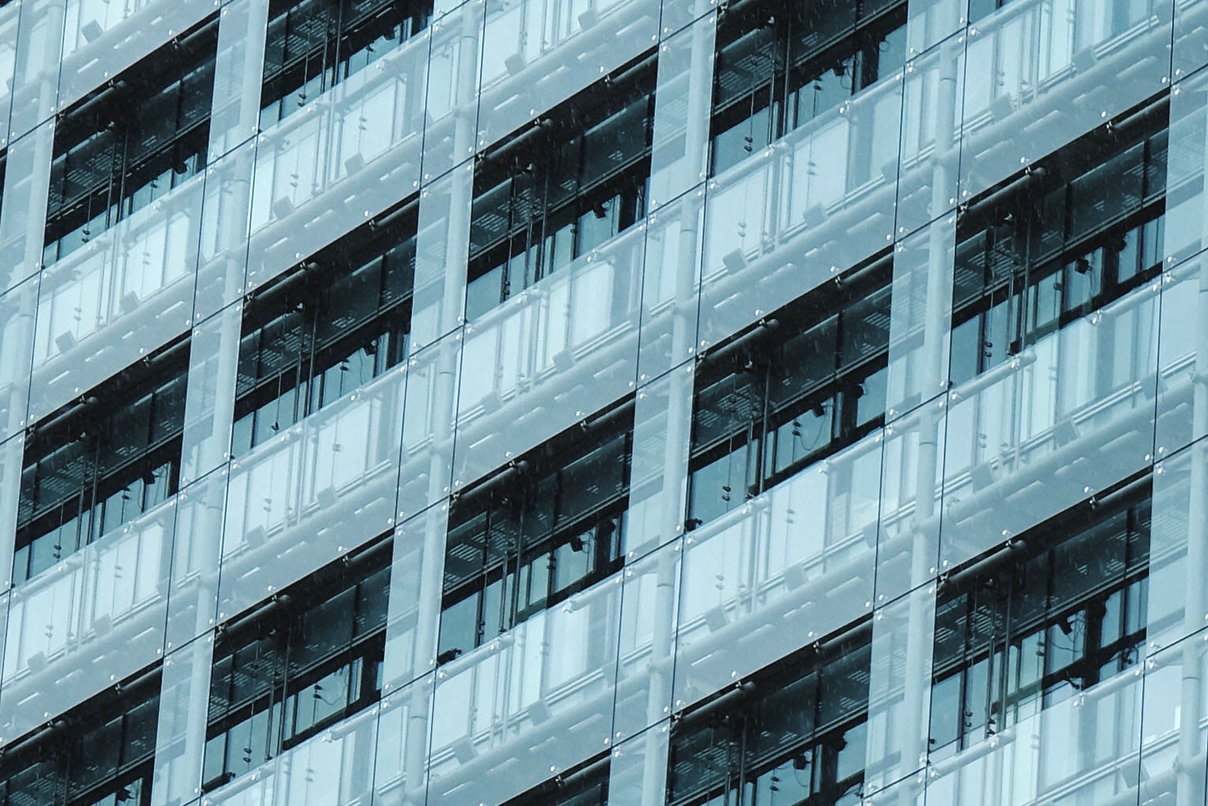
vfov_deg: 5.1
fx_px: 8960
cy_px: 908
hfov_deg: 7.5
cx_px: 1929
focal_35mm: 267
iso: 200
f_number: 6.4
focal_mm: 55
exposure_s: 1/400
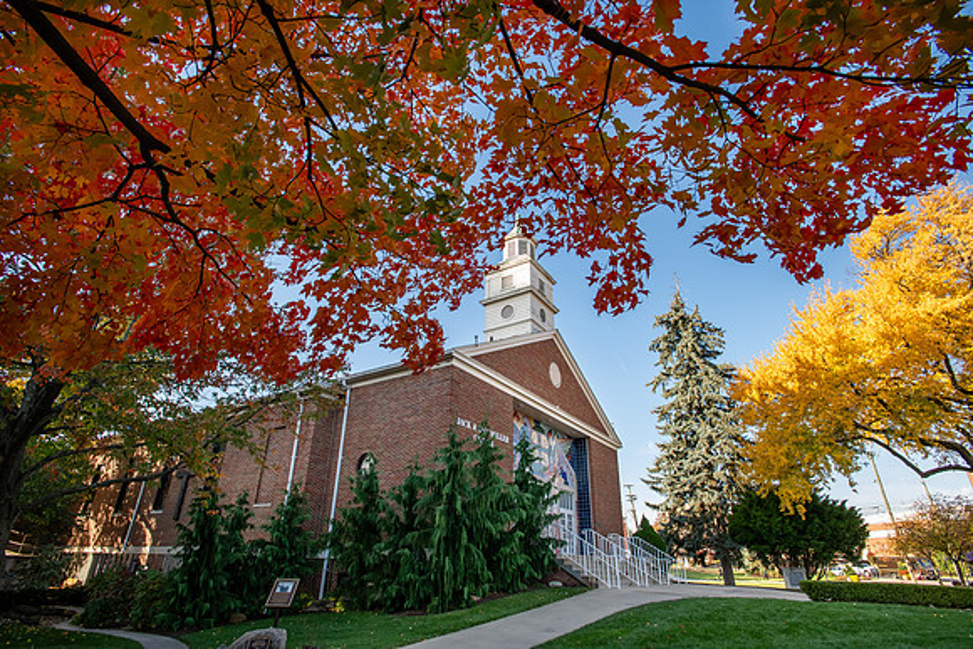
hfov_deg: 86.9
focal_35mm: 19
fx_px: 514
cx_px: 486
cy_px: 324
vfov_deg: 64.6
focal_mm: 19
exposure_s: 1/250
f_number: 9
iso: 640
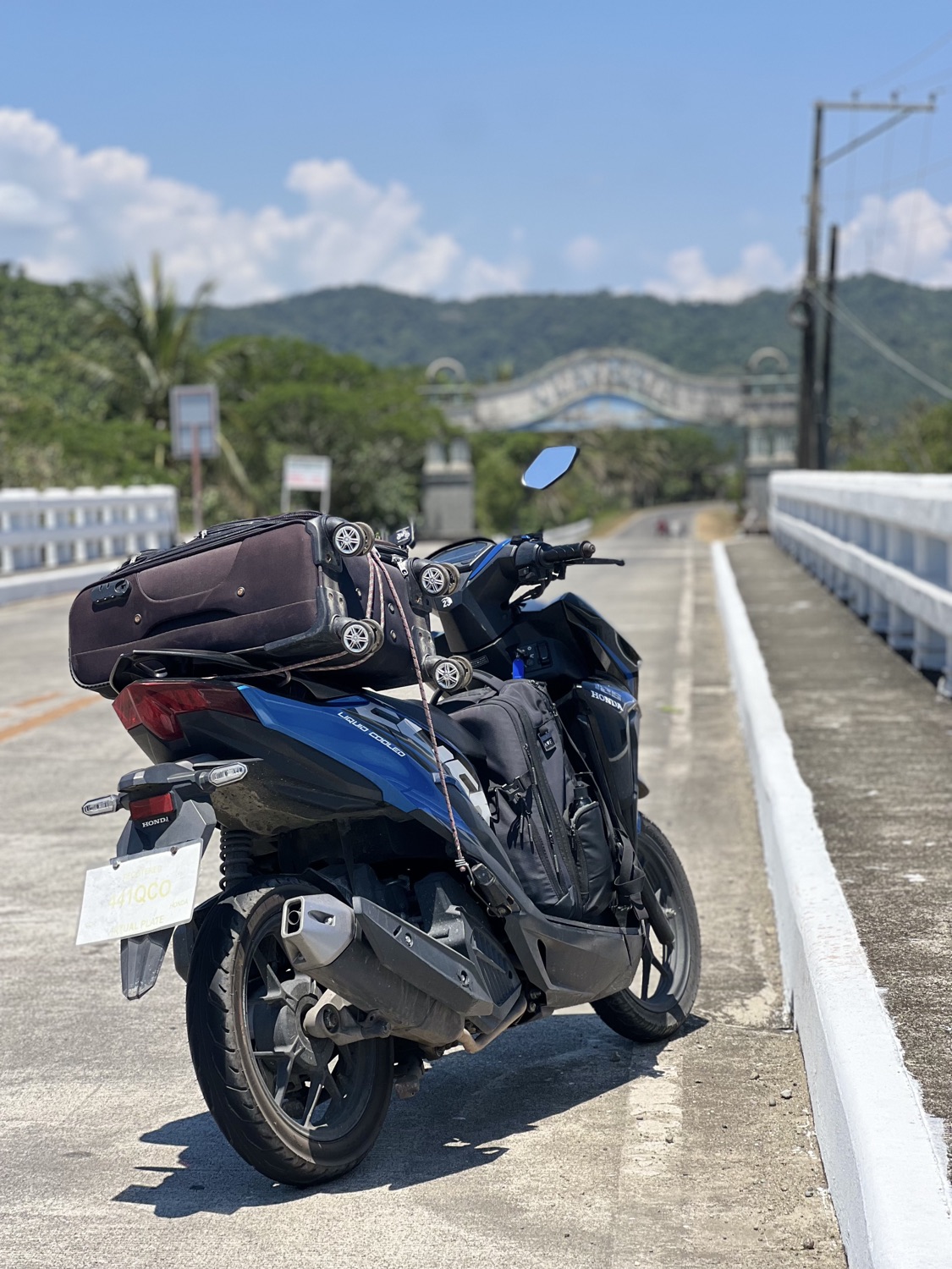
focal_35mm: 77
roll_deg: +0.6
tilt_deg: -2.3
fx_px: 2824
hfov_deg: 19.1
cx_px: 476
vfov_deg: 25.3
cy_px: 634
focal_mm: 9
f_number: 2.8
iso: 32
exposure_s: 1/690
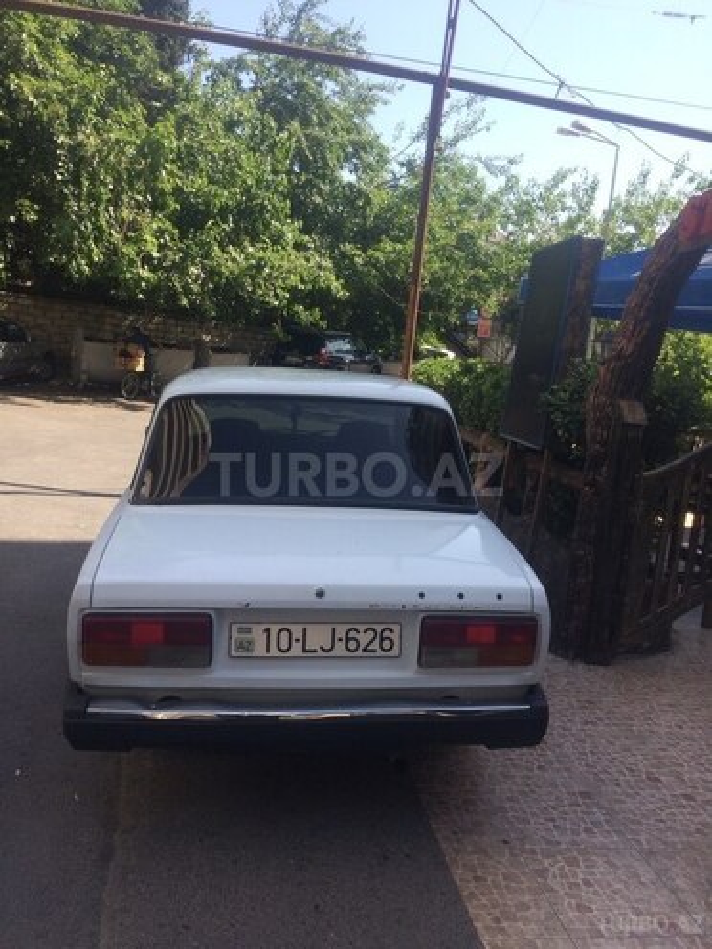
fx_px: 795
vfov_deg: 61.7
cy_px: 474
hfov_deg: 48.2
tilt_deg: -10.0
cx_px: 356
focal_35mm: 29
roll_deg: -5.9
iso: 32
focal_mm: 4.15
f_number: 2.2
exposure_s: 1/789
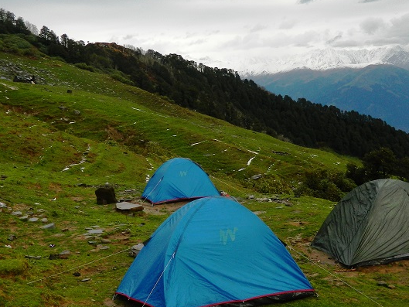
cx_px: 235
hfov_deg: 37.4
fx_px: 603
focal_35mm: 51
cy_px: 106
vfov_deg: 28.4
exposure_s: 1/250
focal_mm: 4.5
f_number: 3.1
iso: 80
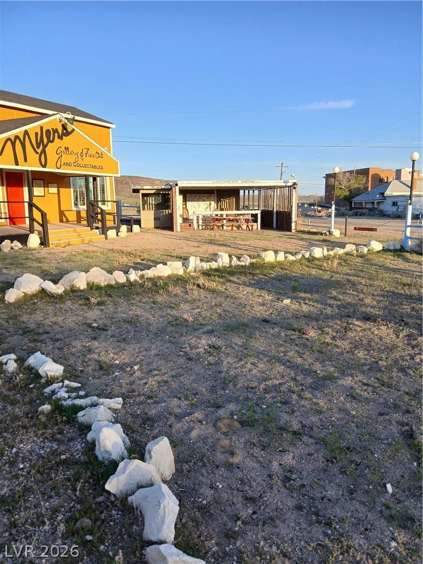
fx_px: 424
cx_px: 212
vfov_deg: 67.3
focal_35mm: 26
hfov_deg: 53.1
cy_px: 282
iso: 20
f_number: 1.8
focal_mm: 3.98
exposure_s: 1/220
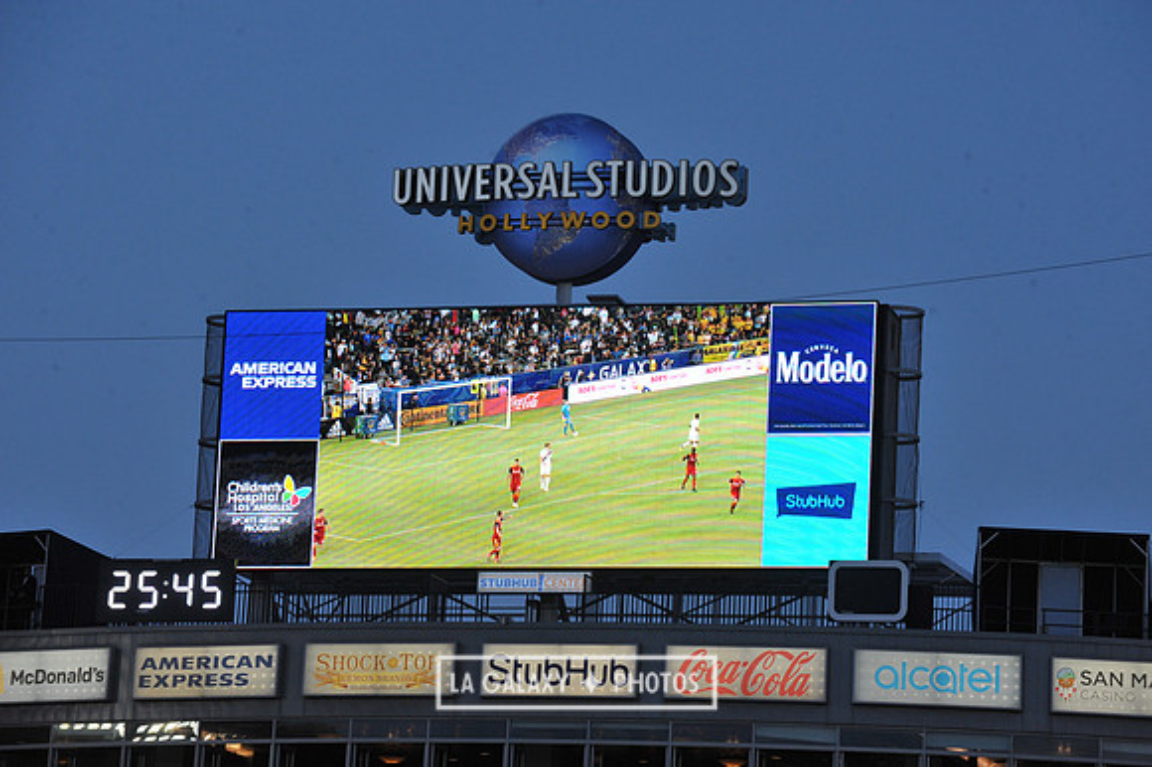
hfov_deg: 12.1
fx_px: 5437
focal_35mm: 170
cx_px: 576
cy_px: 384
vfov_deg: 8.1
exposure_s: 1/320
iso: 1250
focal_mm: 170
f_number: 9
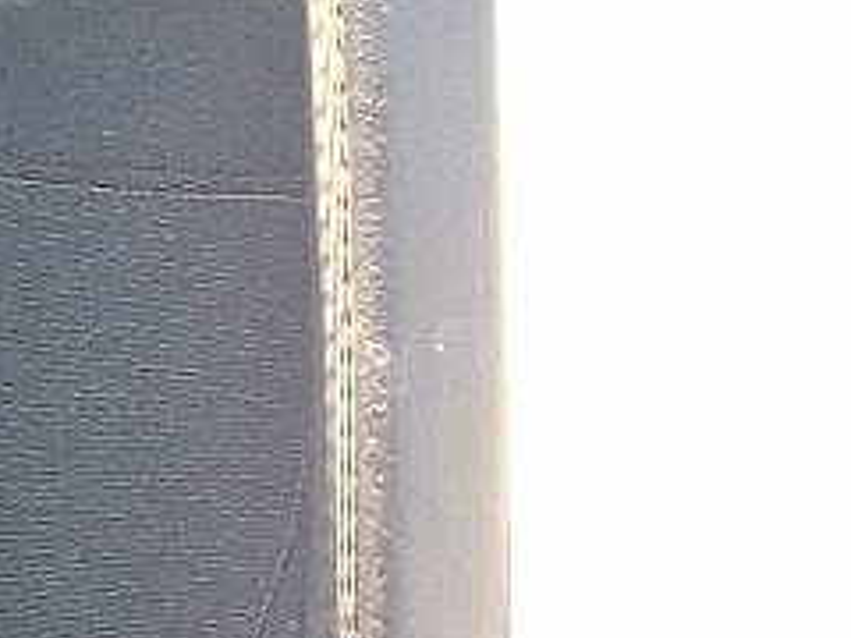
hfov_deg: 10.0
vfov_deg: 8.6
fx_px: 4106
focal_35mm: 167
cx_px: -1344
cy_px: 1031
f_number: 1.8
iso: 61
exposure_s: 1/100
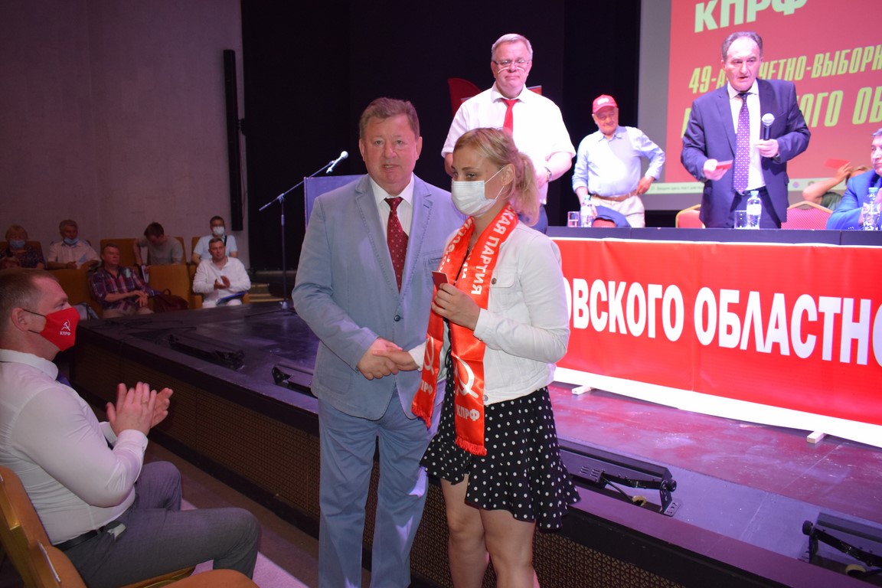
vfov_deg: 47.9
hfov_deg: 67.4
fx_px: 661
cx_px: 441
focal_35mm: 27
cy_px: 294
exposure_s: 1/60
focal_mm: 18
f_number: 3.5
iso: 2000
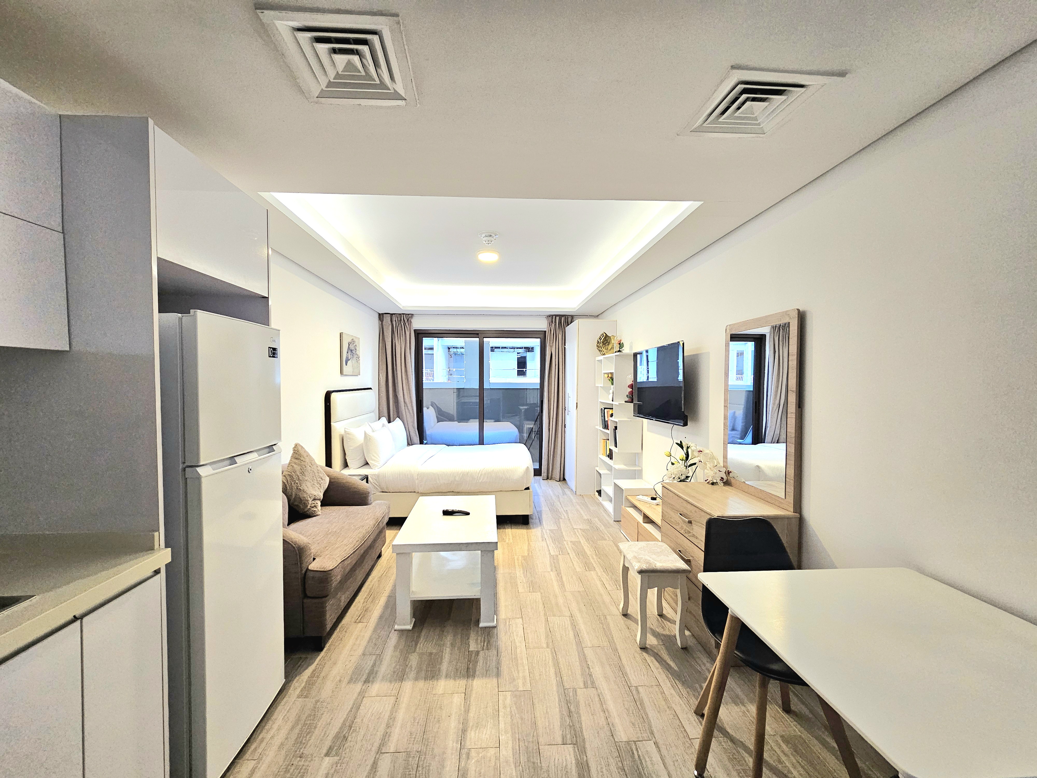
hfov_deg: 106.2
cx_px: 518
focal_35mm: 13
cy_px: 389
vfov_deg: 89.9
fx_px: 389
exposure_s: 1/60.2
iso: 200
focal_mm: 2.2
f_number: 2.2
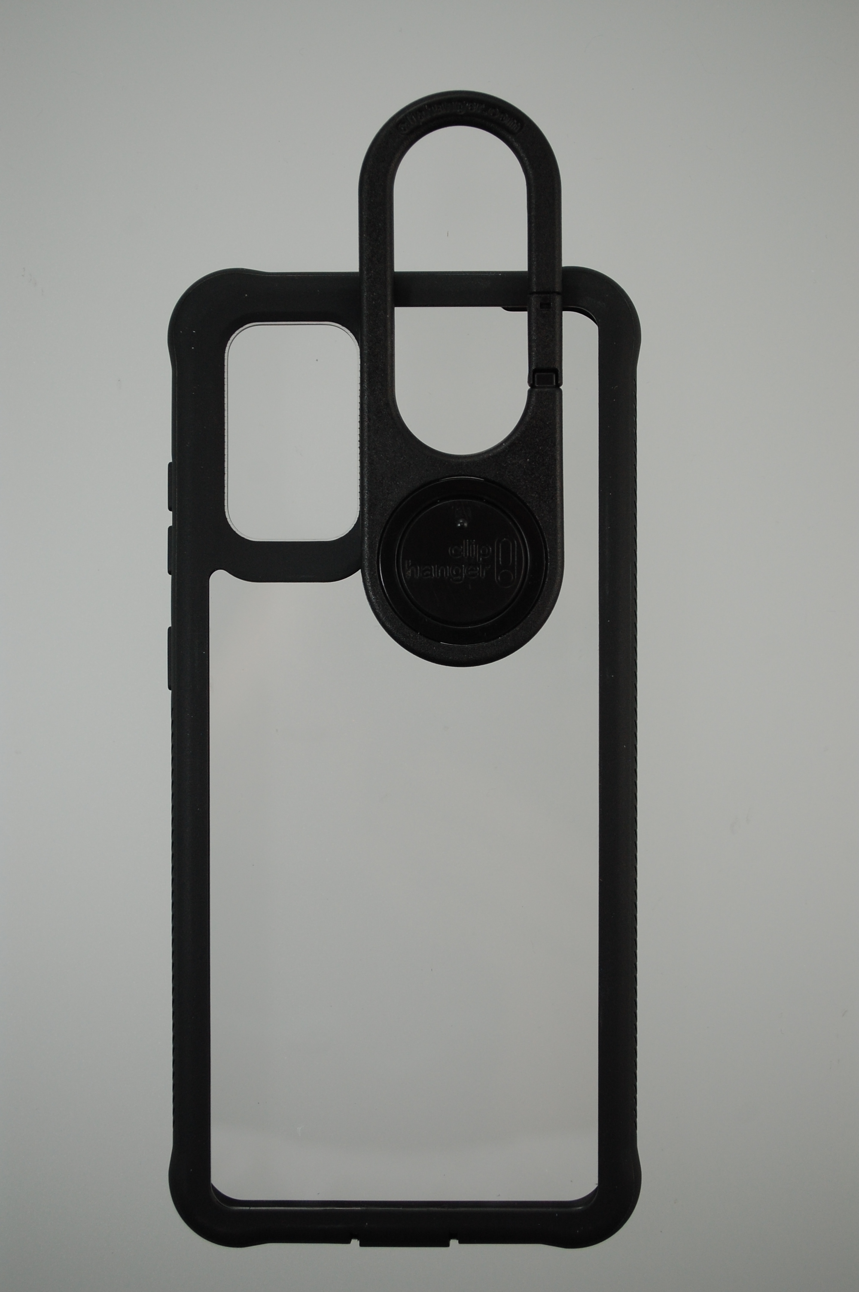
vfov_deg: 36.9
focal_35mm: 54
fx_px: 1936
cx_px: 430
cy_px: 646
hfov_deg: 25.0
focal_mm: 36
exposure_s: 1/80
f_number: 5.3
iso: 400
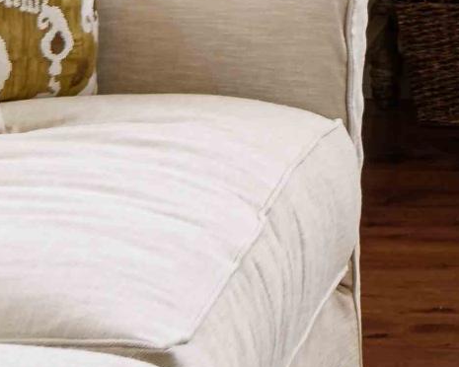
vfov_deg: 6.9
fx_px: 2880
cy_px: -543
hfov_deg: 8.9
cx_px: 634
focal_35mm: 212
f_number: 10
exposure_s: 1/80
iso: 250
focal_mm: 35
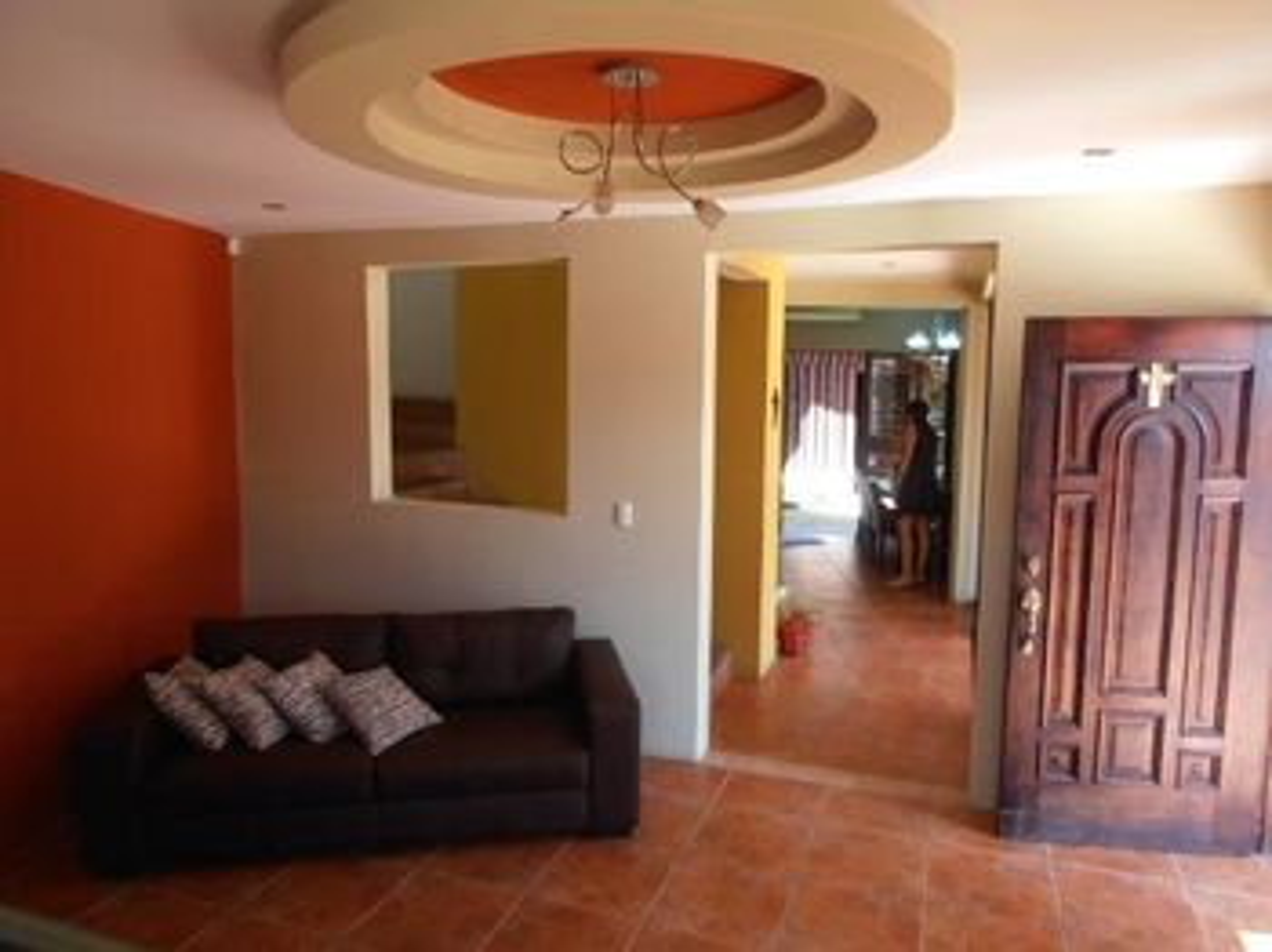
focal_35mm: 24
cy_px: 476
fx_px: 881
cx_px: 636
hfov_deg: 71.6
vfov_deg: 56.8
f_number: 3
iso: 80
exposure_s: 1/30
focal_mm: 4.2
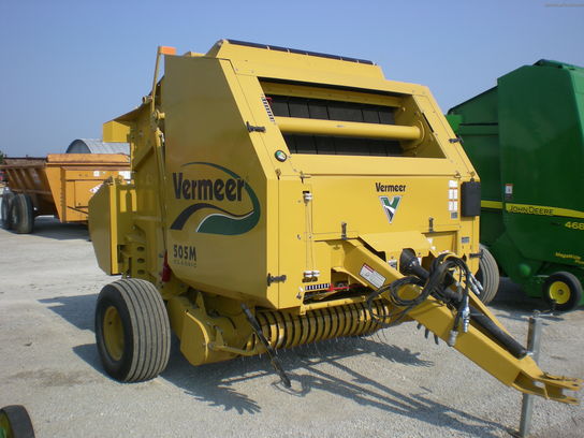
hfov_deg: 49.0
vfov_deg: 37.7
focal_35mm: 38
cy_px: 219
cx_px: 292
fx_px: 641
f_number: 4.6
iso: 50
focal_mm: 6.3
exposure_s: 1/424
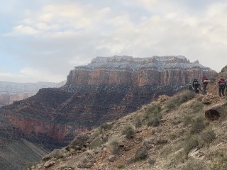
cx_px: 220
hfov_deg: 34.0
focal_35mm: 52
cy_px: 115
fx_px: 341
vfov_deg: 27.8
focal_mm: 4.25
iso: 25
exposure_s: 1/236
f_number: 1.8
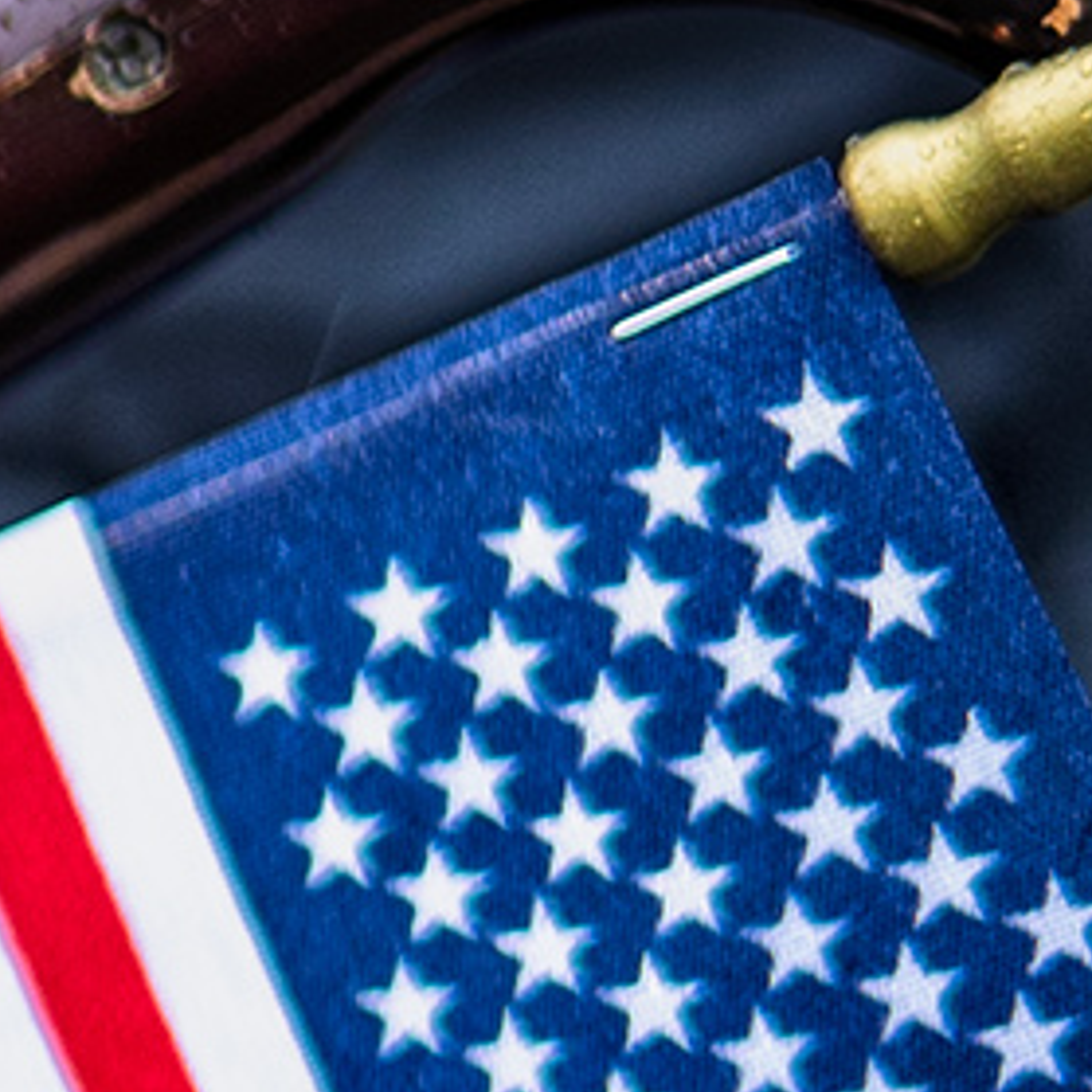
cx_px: -1041
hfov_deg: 7.2
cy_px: 1409
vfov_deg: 7.4
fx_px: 8352
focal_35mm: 234
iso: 100
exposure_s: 1/250
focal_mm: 40
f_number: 2
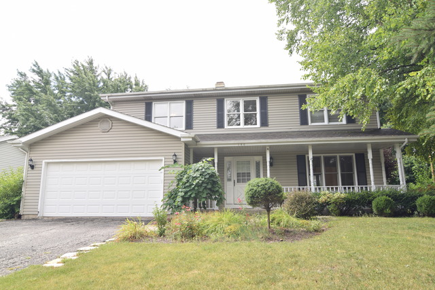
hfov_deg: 73.7
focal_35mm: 24
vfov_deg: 53.2
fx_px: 290
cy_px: 145
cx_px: 218
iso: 200
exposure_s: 1/100
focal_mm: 16
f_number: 8
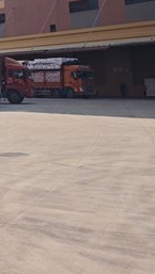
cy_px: -22
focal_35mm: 78
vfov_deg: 25.3
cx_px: -177
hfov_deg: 13.0
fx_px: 569
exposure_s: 1/2644
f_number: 1.62
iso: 50
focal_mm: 6.55
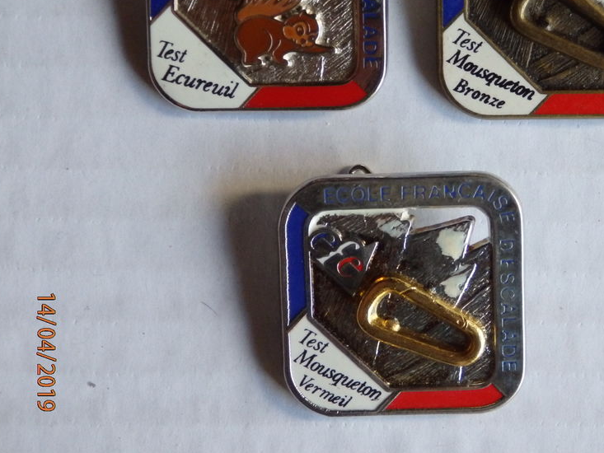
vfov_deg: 16.4
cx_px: 400
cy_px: 158
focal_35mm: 90
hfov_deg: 21.7
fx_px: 1571
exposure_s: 1/100
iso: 640
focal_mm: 11.9
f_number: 4.4
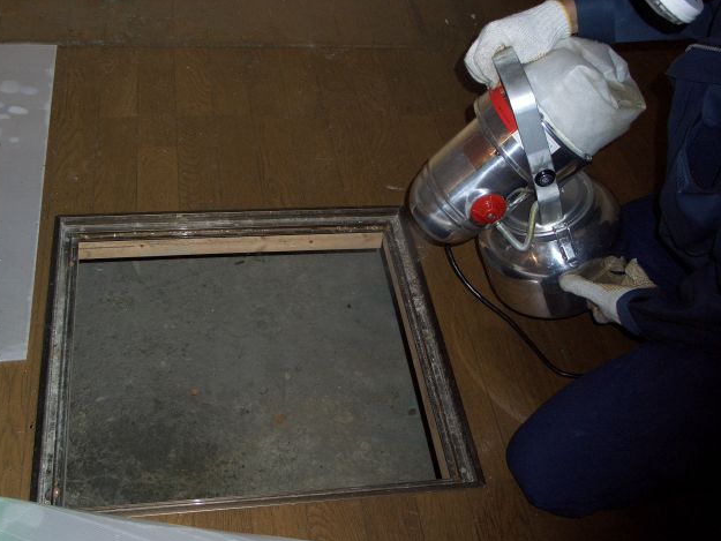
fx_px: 917
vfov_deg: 32.9
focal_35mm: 44
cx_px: 353
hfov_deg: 42.9
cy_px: 266
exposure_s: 1/60
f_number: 3
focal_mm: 9.2
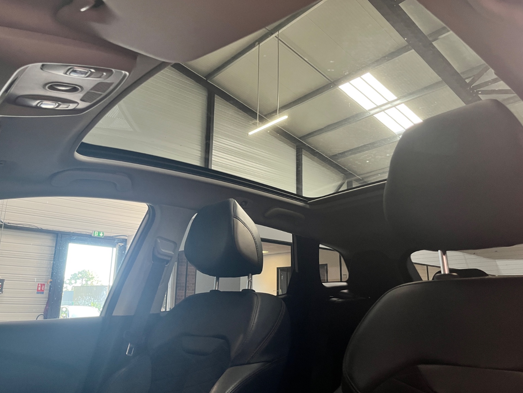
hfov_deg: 65.3
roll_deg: -0.5
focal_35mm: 27
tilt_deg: +13.1
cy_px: 201
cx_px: 261
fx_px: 408
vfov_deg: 51.4
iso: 100
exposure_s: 1/50
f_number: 1.6
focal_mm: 5.1
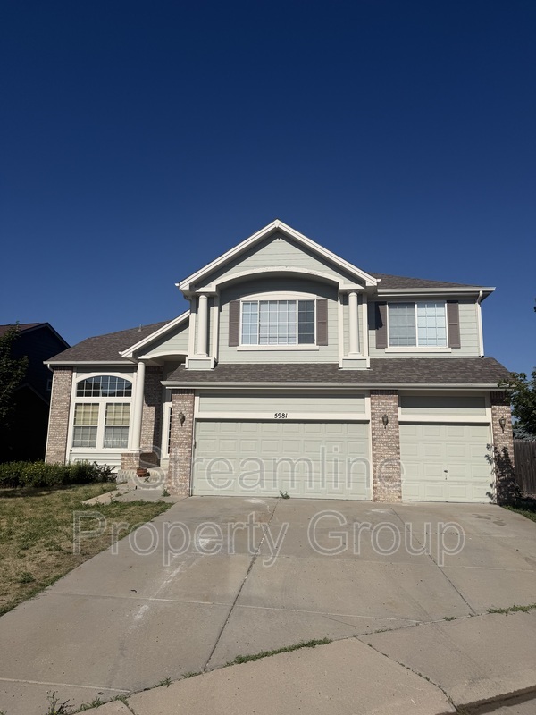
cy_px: 358
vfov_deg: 71.6
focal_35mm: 24
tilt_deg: +9.9
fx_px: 495
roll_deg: -0.4
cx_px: 268
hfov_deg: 56.8
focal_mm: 6.76
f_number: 1.78
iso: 80
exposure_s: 1/11905
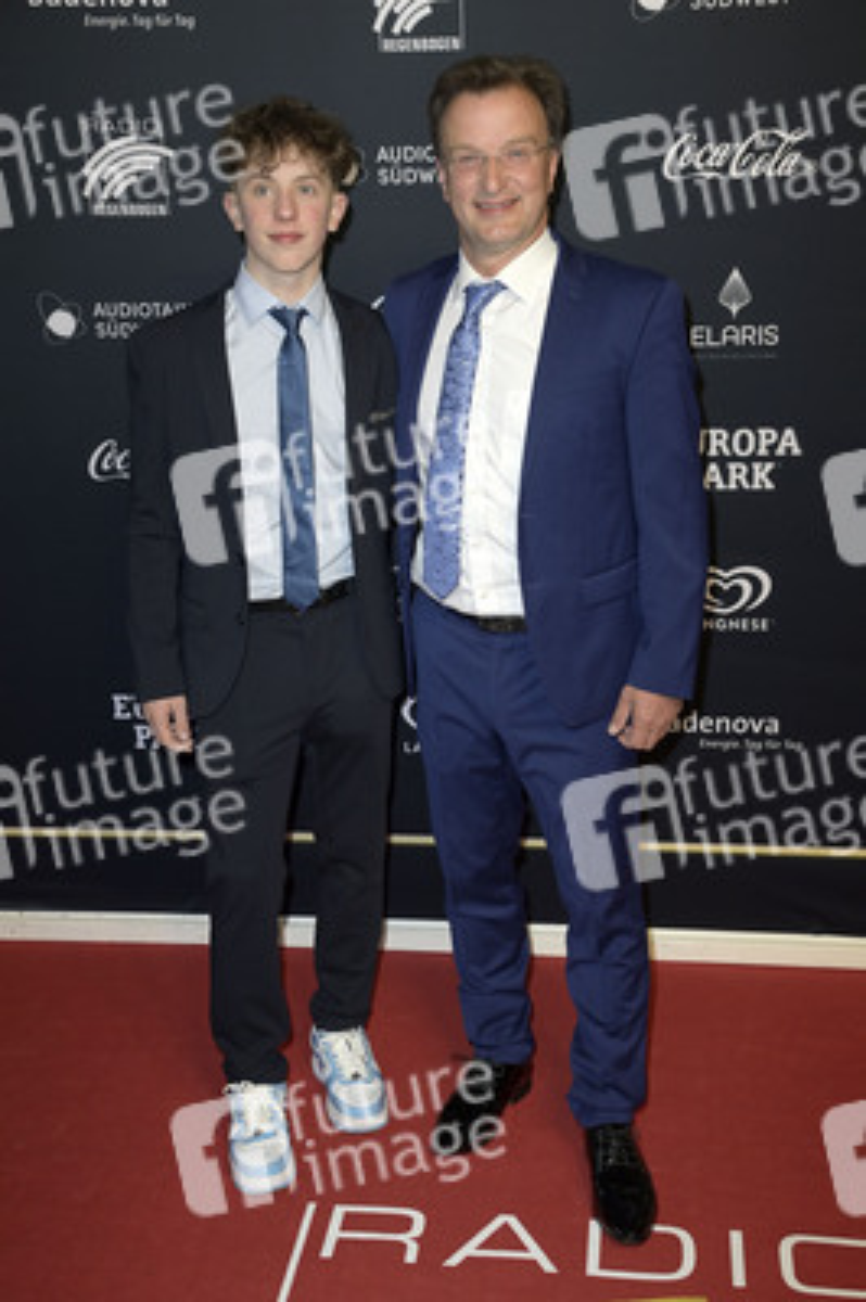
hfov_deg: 26.9
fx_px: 1807
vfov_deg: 39.6
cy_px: 651
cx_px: 433
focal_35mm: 50
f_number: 6.3
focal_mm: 50
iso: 800
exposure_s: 1/250
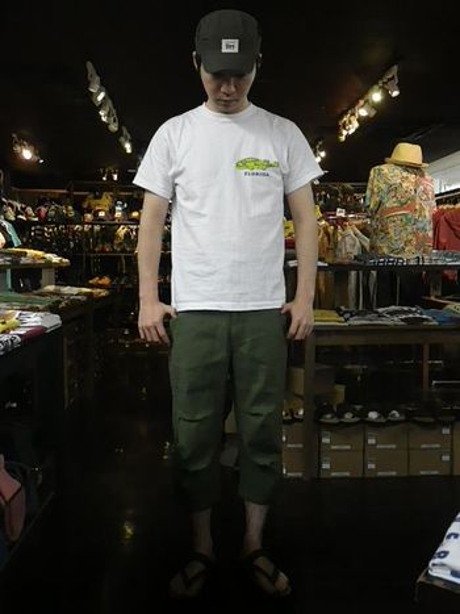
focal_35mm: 34
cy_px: 307
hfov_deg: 41.8
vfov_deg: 54.0
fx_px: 603
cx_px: 230
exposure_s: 1/50
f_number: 3.8
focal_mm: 6.1
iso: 640
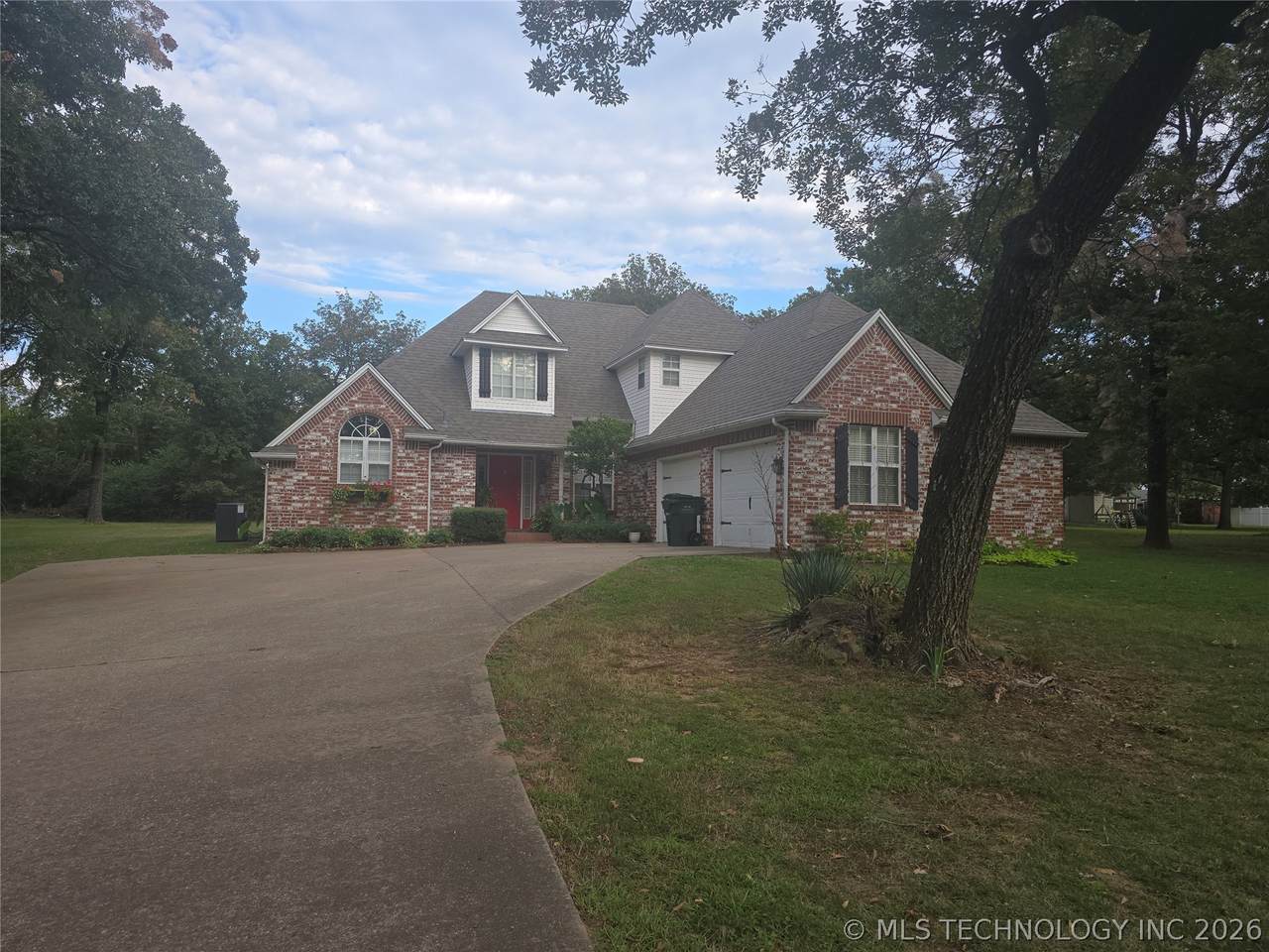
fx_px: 843
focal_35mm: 23
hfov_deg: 73.9
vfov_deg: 58.9
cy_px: 476
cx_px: 634
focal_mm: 6.3
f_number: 1.7
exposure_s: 1/223
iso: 12
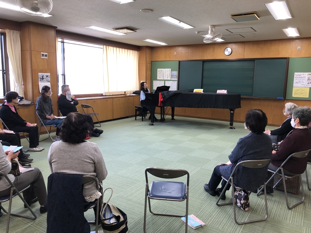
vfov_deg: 49.7
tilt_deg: -7.3
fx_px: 252
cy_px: 116
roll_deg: -0.8
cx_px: 156
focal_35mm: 28
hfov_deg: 63.4
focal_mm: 3.99
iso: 20
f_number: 1.8
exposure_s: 1/33
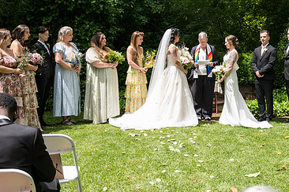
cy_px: 52
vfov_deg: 23.6
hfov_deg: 34.6
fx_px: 458
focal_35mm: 57
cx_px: 202
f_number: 7.1
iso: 500
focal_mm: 36
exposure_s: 1/400
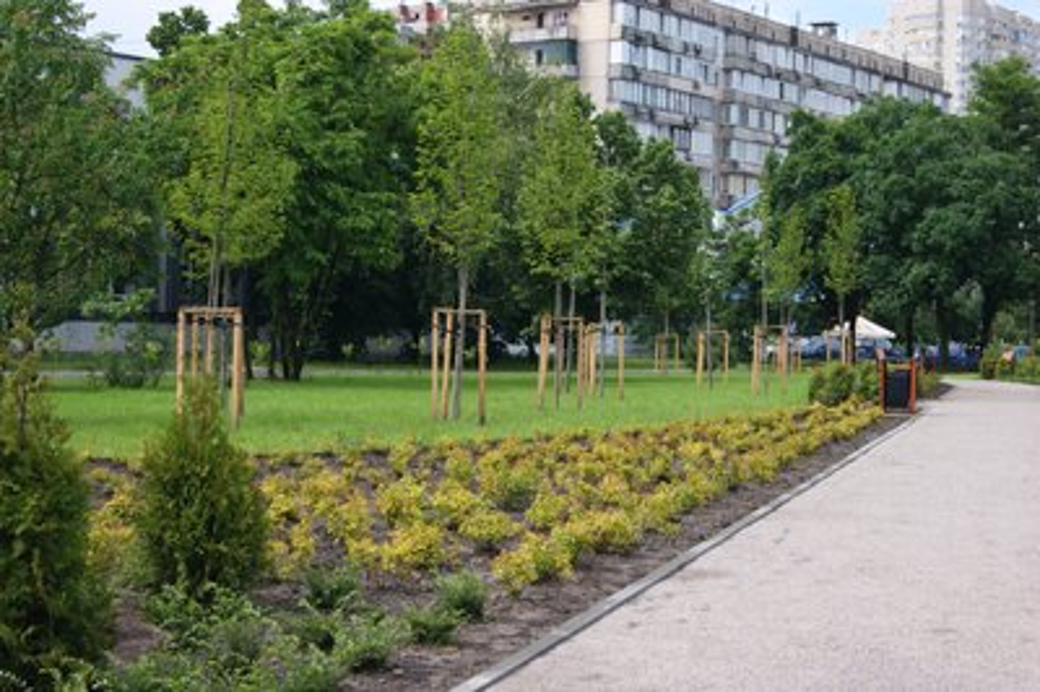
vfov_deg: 22.6
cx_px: 520
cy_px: 346
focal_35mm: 60
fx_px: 1732
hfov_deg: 33.4
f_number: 9
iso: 100
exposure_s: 1/100
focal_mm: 40
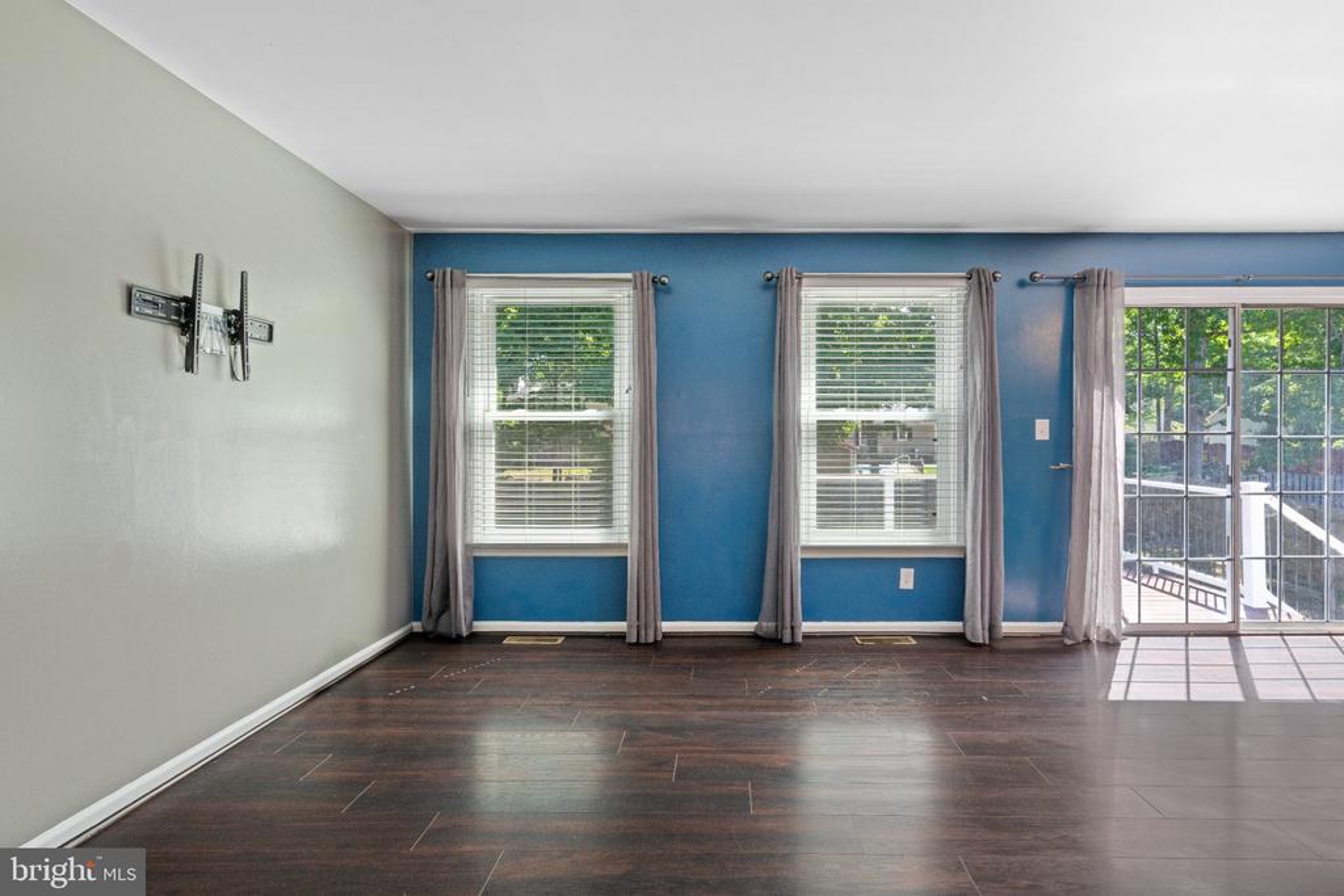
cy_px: 448
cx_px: 672
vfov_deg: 73.8
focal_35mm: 16
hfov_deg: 96.7
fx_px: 597
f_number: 9
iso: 500
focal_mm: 16
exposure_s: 1/5
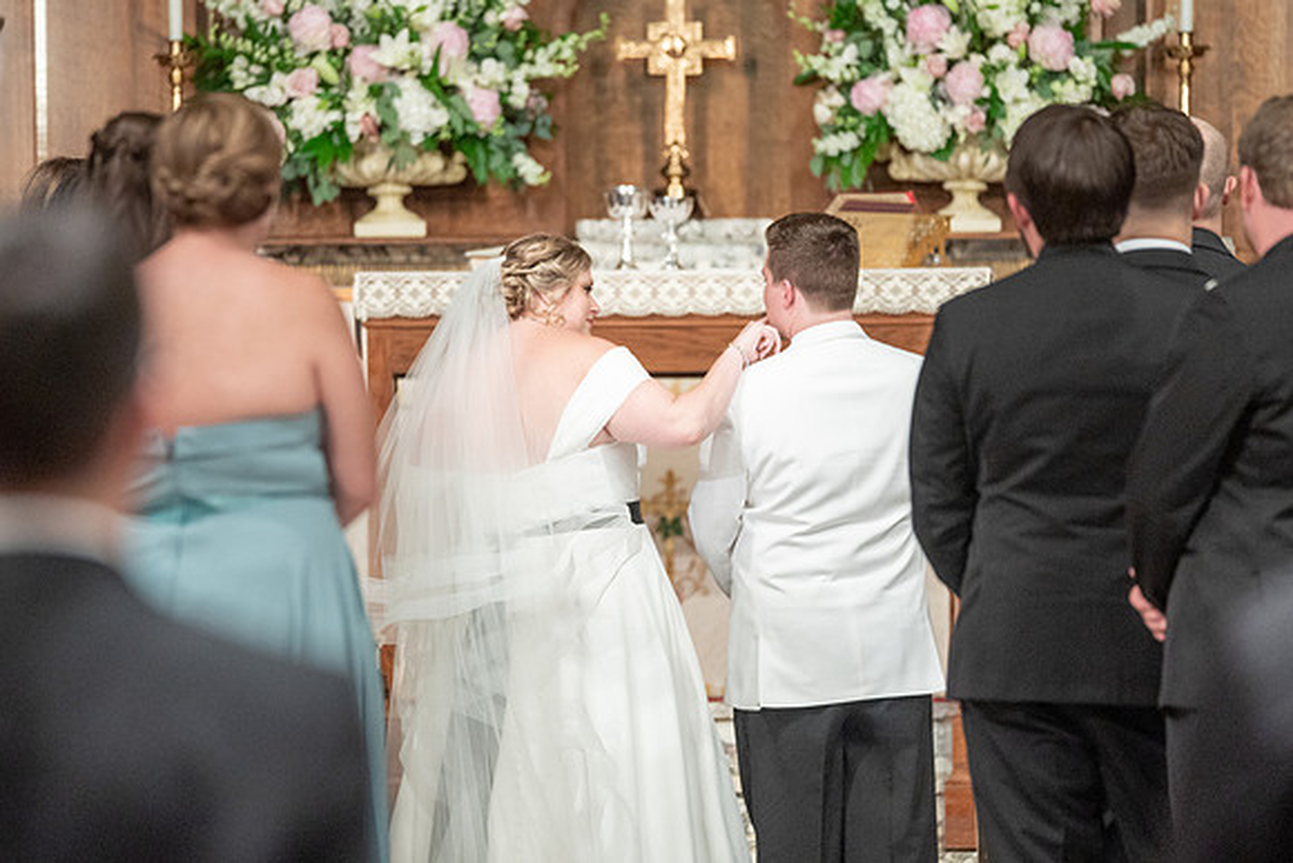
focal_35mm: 235
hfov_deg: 8.8
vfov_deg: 5.9
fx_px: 8431
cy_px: 400
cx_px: 574
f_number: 2.8
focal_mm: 198
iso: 2000
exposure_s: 1/160
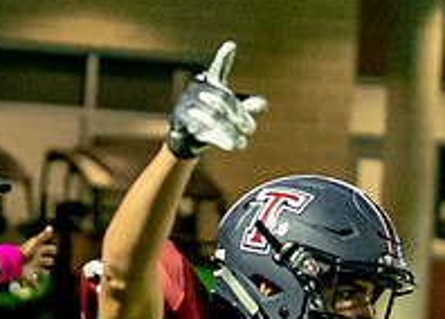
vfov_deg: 4.9
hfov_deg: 6.9
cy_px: 282
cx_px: 30
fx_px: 3695
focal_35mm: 292
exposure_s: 1/3000
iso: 6400
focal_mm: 70
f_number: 2.8
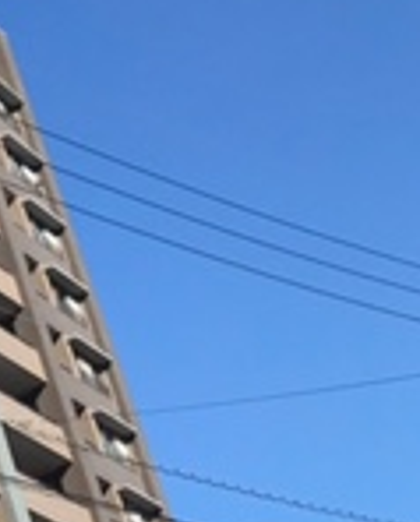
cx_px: -642
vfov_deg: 16.3
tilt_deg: +31.8
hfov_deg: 10.8
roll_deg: +5.0
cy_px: 229
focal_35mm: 118
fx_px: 1828
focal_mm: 3.99
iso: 20
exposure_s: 1/2227
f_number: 1.8
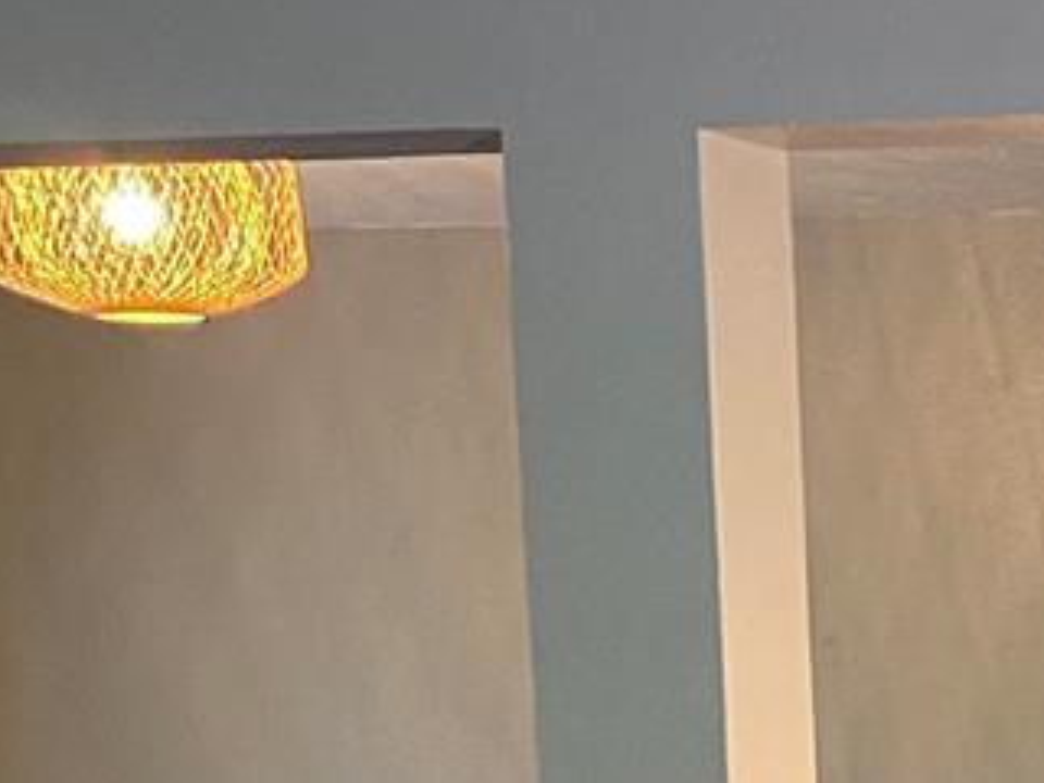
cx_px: 2346
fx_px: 3921
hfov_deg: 12.5
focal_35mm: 130
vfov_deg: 10.7
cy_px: 1419
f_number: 1.8
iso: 200
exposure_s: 1/60
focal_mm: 4.25
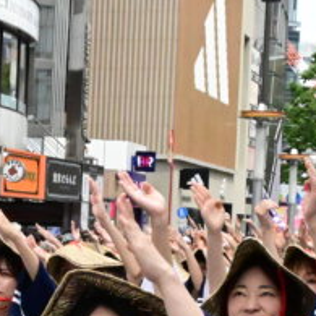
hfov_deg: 11.3
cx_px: -115
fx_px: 1544
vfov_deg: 11.6
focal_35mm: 149
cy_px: 327
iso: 12800
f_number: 20
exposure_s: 1/1600
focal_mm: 30.5
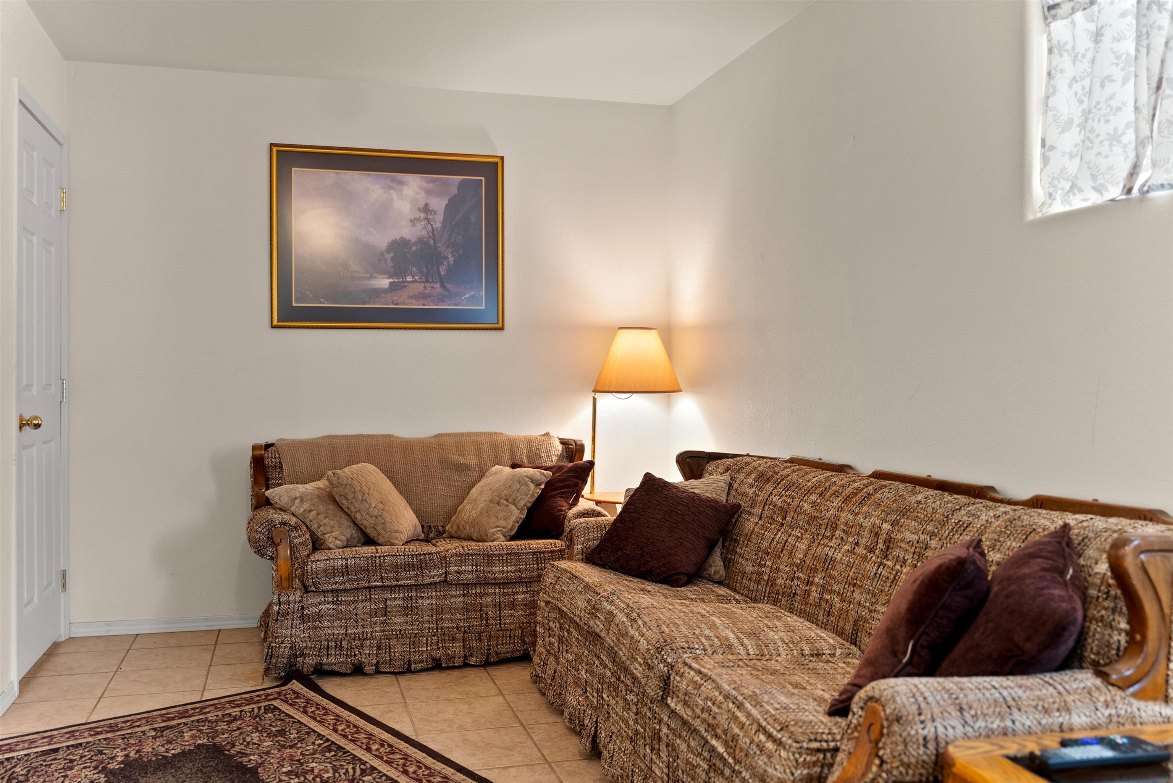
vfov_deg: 42.2
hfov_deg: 60.1
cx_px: 586
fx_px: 1014
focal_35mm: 31
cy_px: 392
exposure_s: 1/6
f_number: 2.8
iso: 320
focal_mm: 31.1
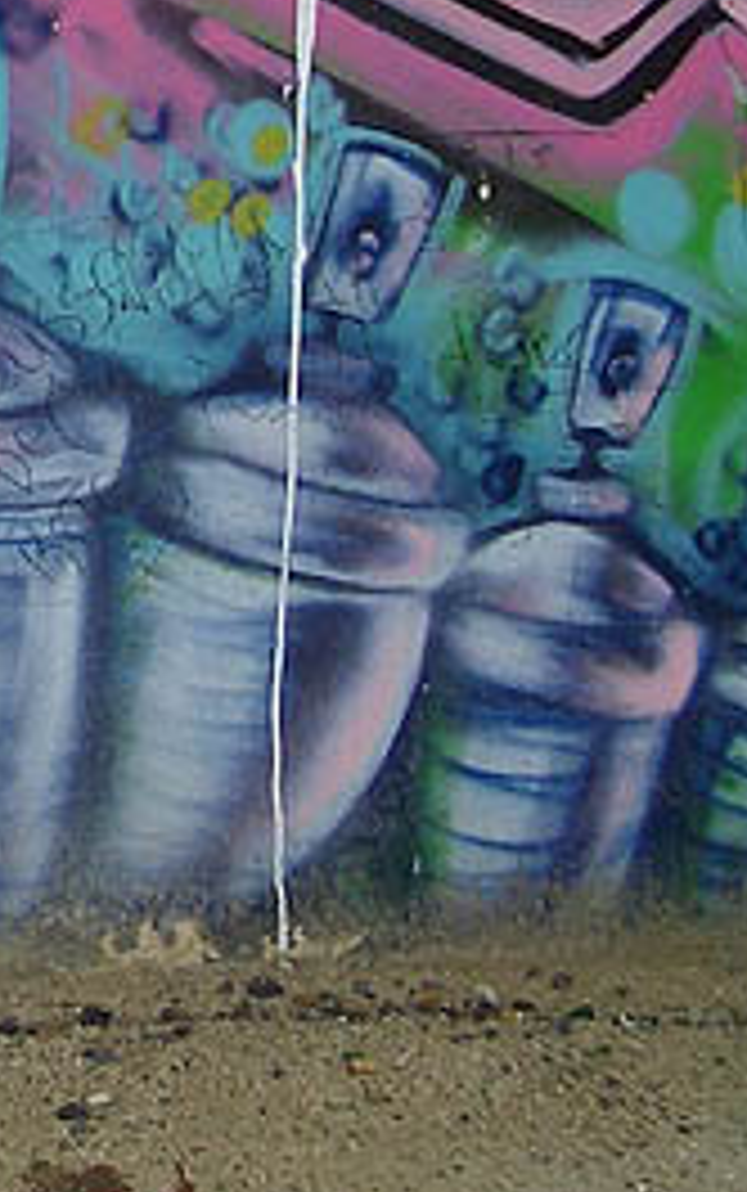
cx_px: -450
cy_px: -40
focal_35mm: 119
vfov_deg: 17.1
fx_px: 3870
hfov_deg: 10.6
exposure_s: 1/200
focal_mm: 5.8
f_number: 2.6
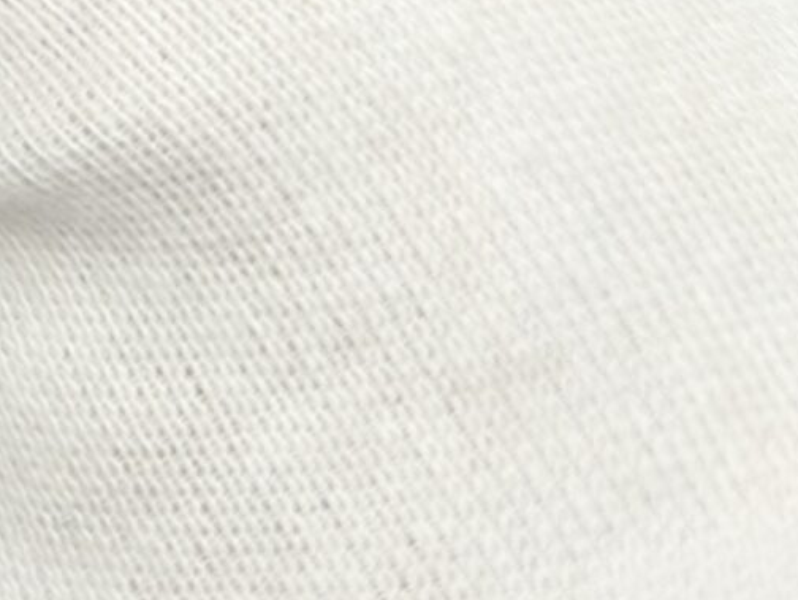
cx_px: -1015
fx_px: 2815
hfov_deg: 13.0
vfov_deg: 10.7
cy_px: -771
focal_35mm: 122
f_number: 1.85
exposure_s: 1/71.6
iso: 51
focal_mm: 6.81
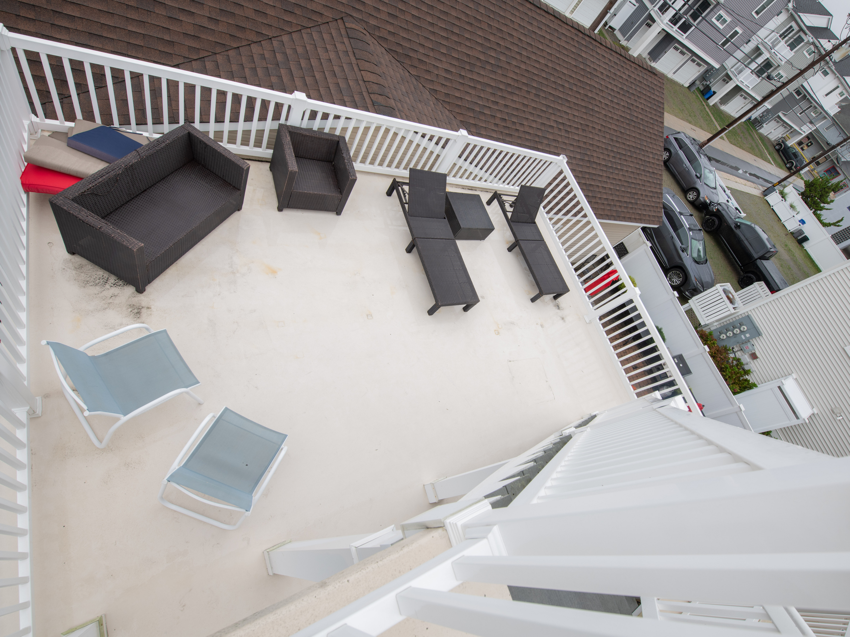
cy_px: 317
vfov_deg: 78.7
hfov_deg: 94.8
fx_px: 389
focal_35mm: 16
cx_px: 467
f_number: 9
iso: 64
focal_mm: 14
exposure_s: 1/60
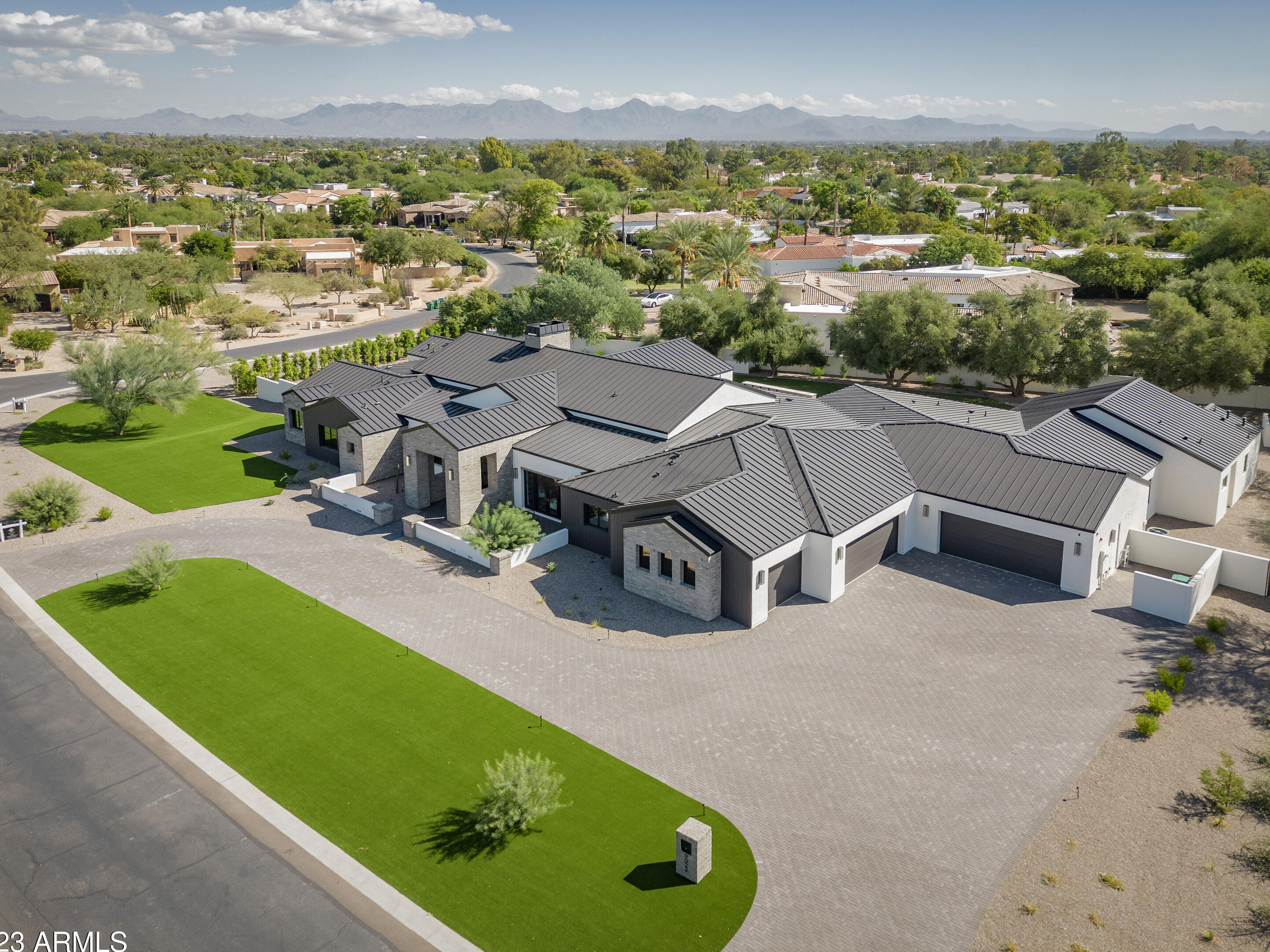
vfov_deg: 54.9
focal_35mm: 25
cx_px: 622
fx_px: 917
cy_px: 492
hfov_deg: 69.4
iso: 140
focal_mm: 6.72
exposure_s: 1/1500
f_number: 1.7
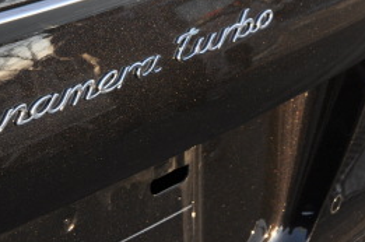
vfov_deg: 10.5
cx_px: 69
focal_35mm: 128
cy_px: -20
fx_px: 1295
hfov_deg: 15.9
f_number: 9
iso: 200
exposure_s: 1/80
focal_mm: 38
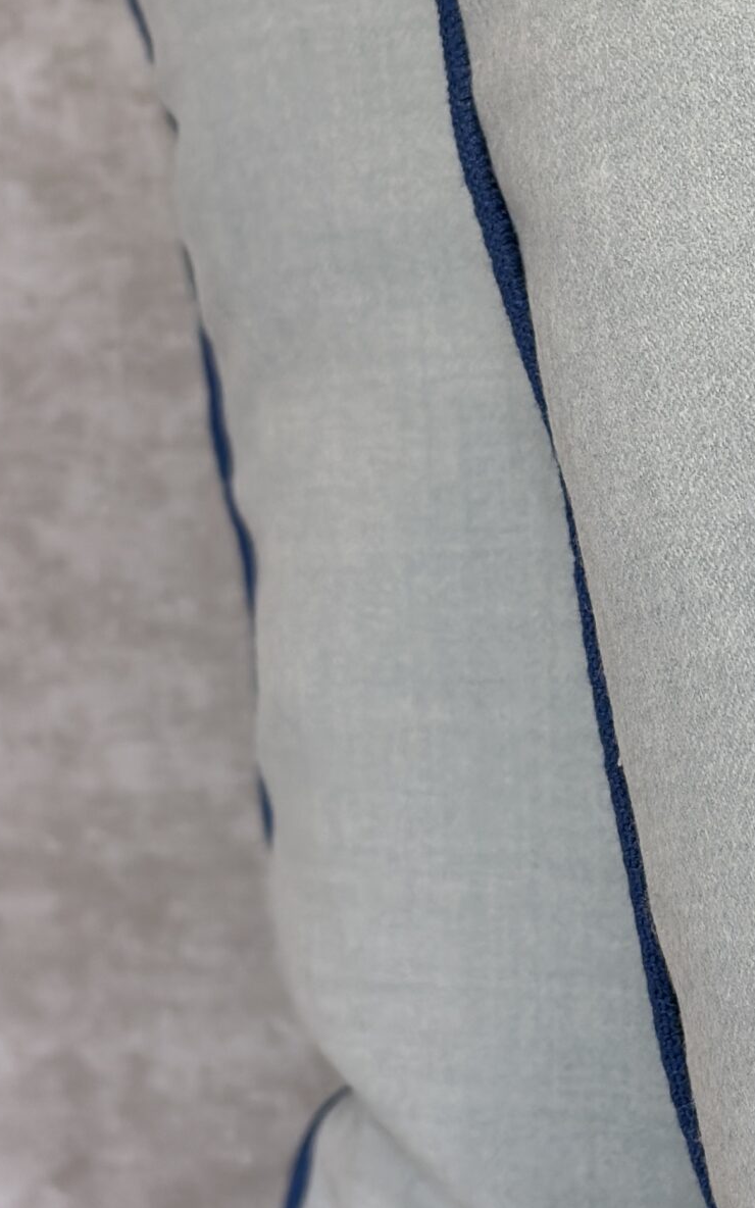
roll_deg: +3.4
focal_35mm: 110
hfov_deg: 11.7
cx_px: 885
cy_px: 402
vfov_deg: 18.9
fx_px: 3621
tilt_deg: -17.2
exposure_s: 1/255
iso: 80
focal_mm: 6.86
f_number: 1.78
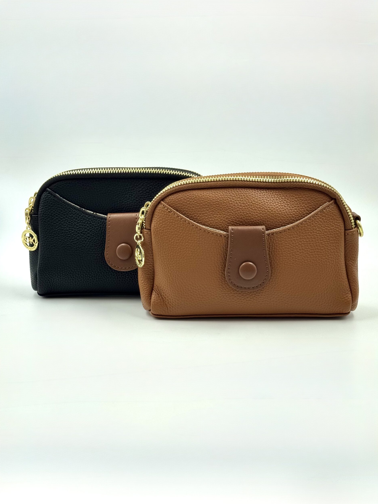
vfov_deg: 38.9
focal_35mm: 49
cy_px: 256
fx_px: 713
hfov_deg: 29.7
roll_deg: +2.2
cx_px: 188
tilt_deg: -16.6
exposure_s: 1/514
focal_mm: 6.76
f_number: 1.78
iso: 64
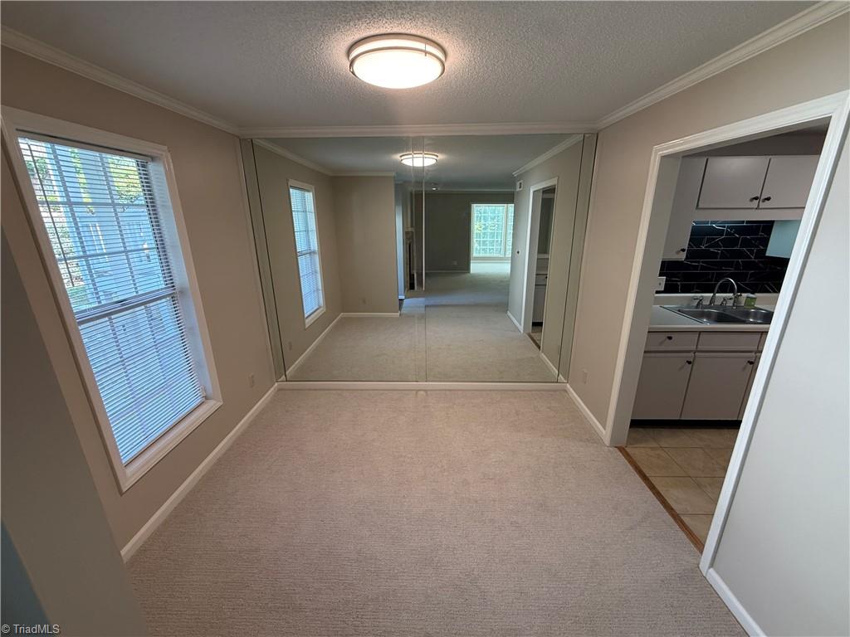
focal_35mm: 14
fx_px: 344
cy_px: 318
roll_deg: +0.1
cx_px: 425
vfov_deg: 85.7
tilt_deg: -16.6
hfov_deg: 102.1
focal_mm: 2.22
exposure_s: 1/120
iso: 200
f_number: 2.2
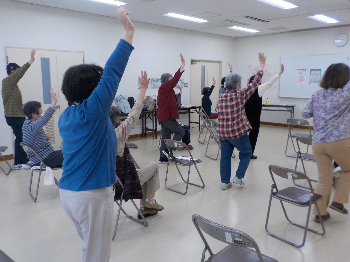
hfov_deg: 60.0
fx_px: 303
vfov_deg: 46.8
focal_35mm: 30
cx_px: 175
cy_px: 131
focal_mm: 4.1
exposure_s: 1/60
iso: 125
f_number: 3.3
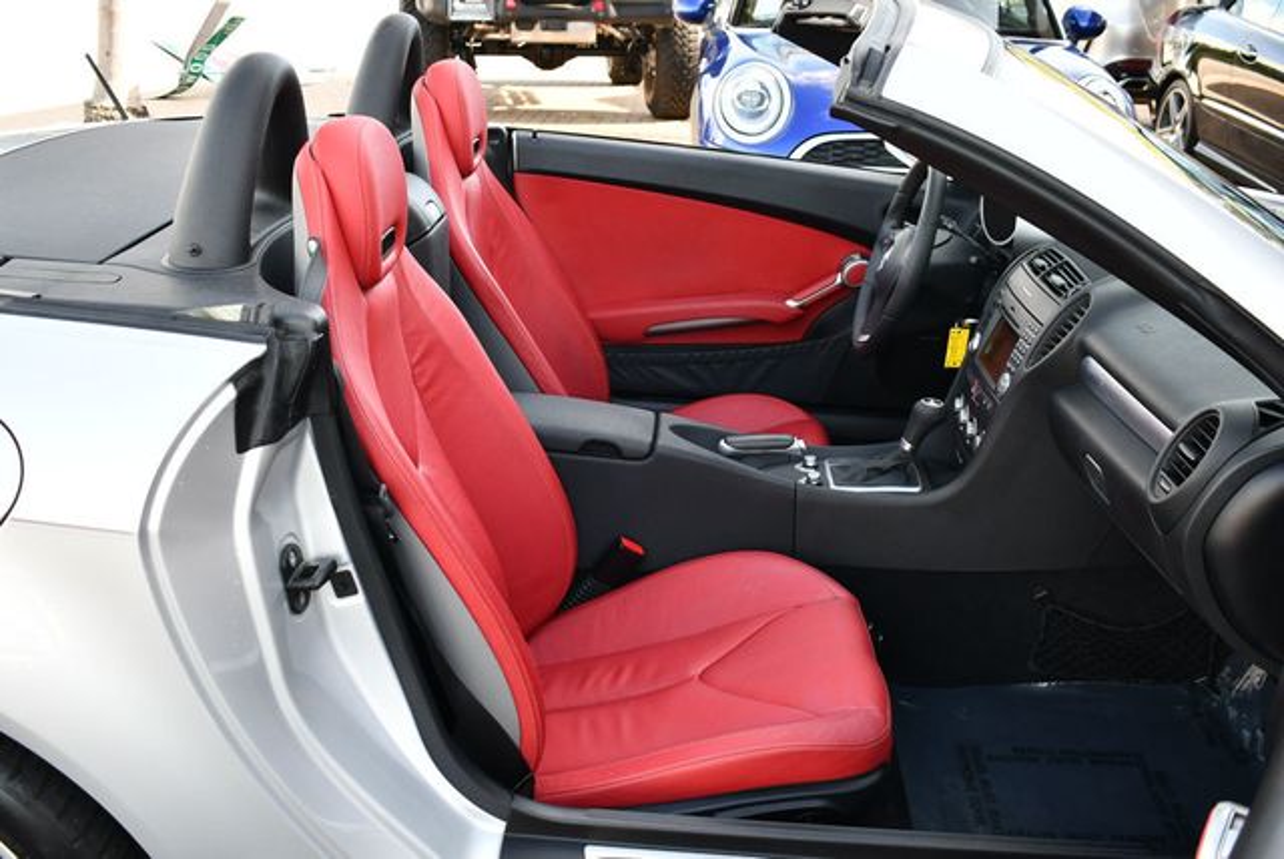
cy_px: 430
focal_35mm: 36
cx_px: 642
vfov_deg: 36.9
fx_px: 1285
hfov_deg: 53.1
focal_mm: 18
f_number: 4
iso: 400
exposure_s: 1/250
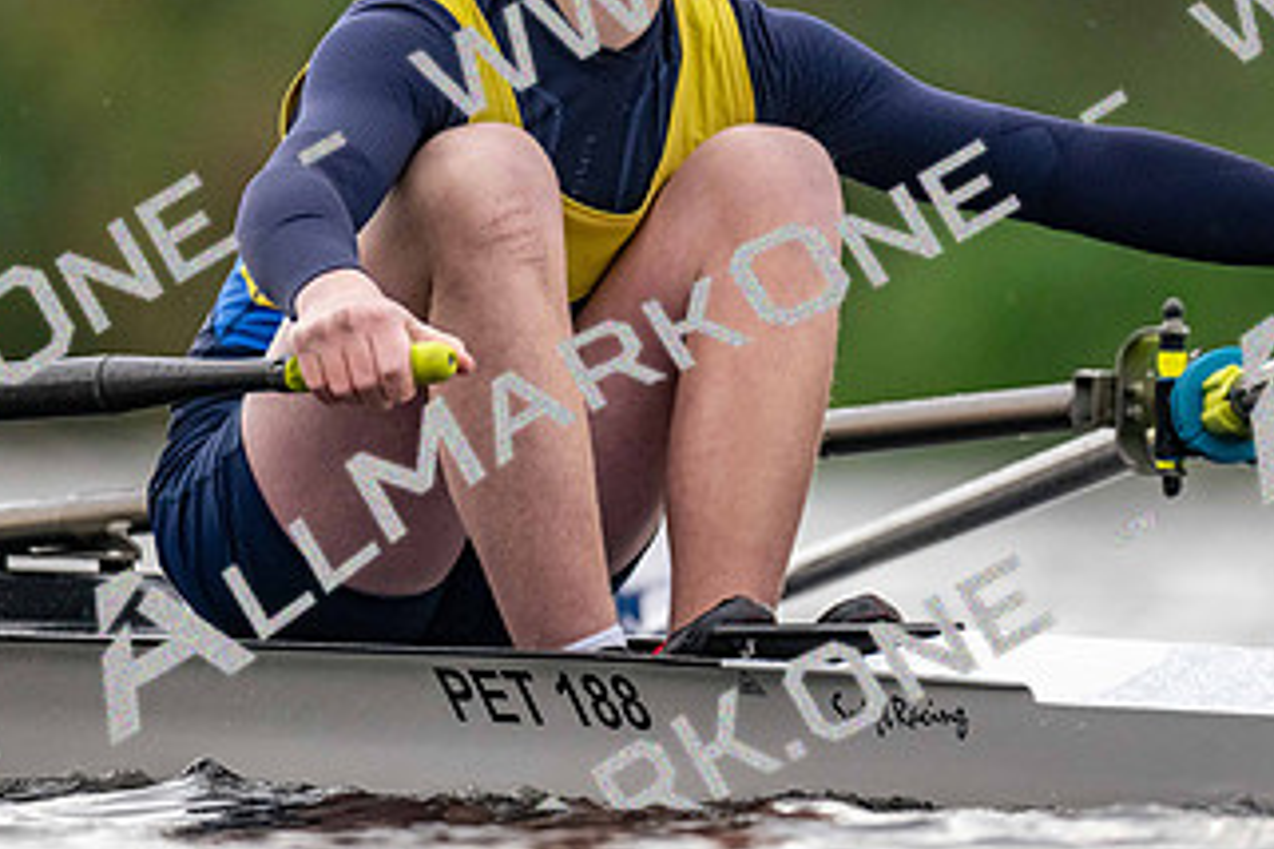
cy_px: 129
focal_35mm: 1084
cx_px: 901
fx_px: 38359
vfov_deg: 1.3
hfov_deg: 1.9
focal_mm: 600
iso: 3200
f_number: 4
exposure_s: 1/2500
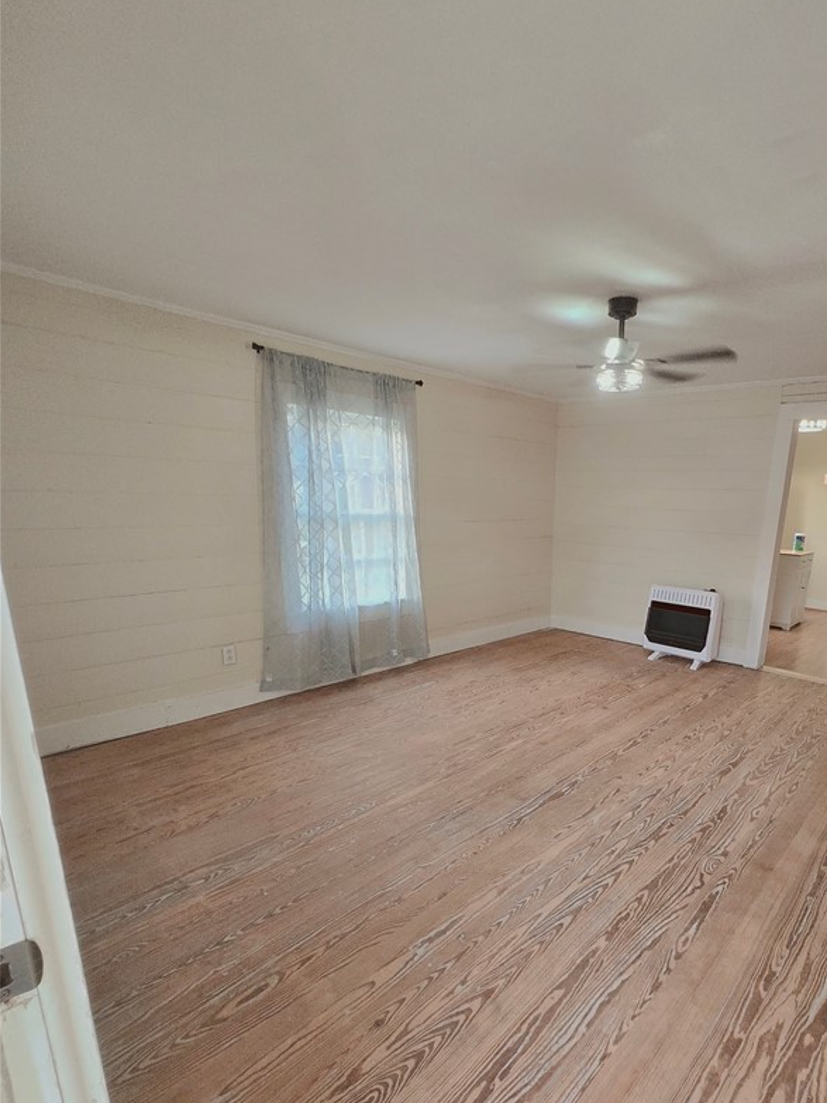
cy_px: 638
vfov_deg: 90.3
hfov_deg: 72.8
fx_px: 542
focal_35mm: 17
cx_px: 540
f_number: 2.2
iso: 320
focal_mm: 1.7
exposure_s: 1/60.2
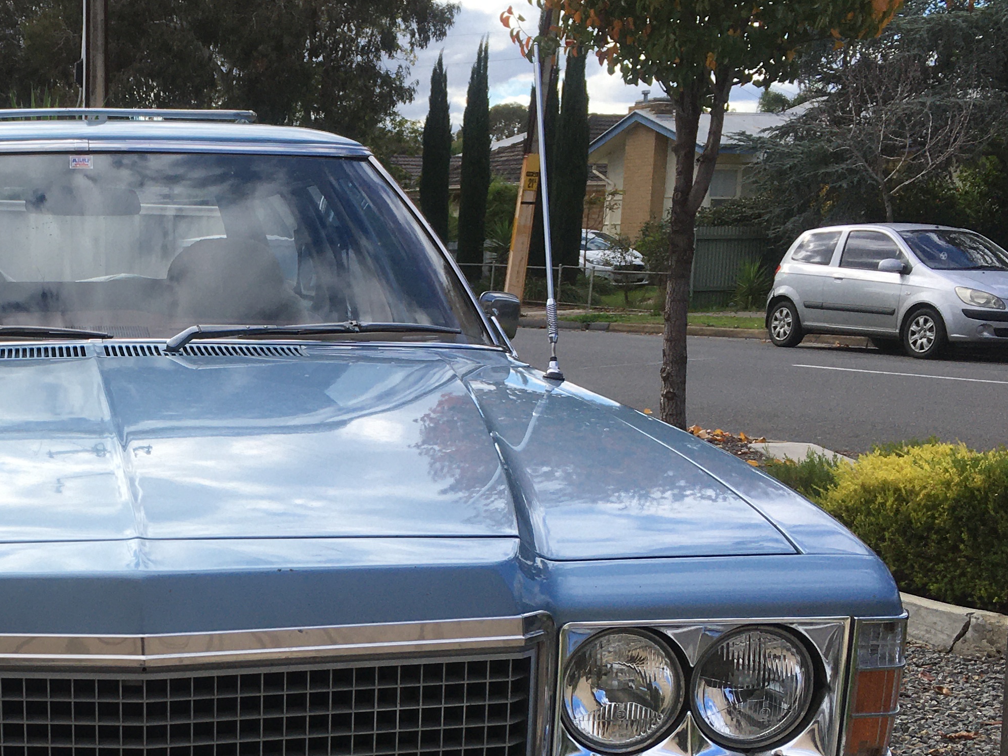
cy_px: 614
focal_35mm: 59
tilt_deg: -13.4
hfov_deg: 31.2
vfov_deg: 24.4
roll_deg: -1.9
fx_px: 1718
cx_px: 104
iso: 25
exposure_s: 1/1115
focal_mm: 4.15
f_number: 2.2
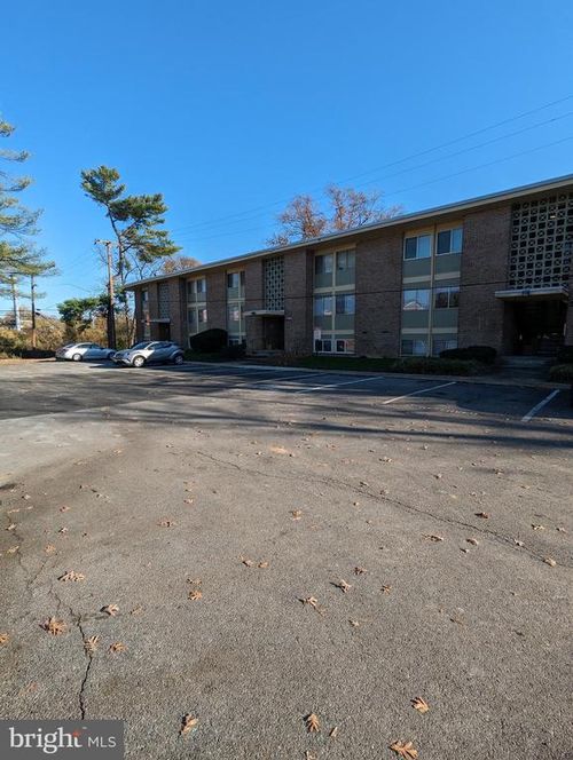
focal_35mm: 16
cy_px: 380
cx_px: 286
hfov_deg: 78.2
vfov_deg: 94.4
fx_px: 352
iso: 47
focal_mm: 2.35
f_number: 2.2
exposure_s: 1/850
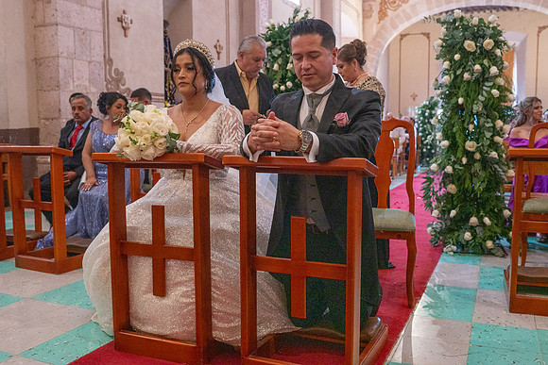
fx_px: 533
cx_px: 274
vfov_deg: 37.9
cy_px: 182
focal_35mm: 35
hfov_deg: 54.4
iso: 2500
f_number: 5
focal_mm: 35
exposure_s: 1/100
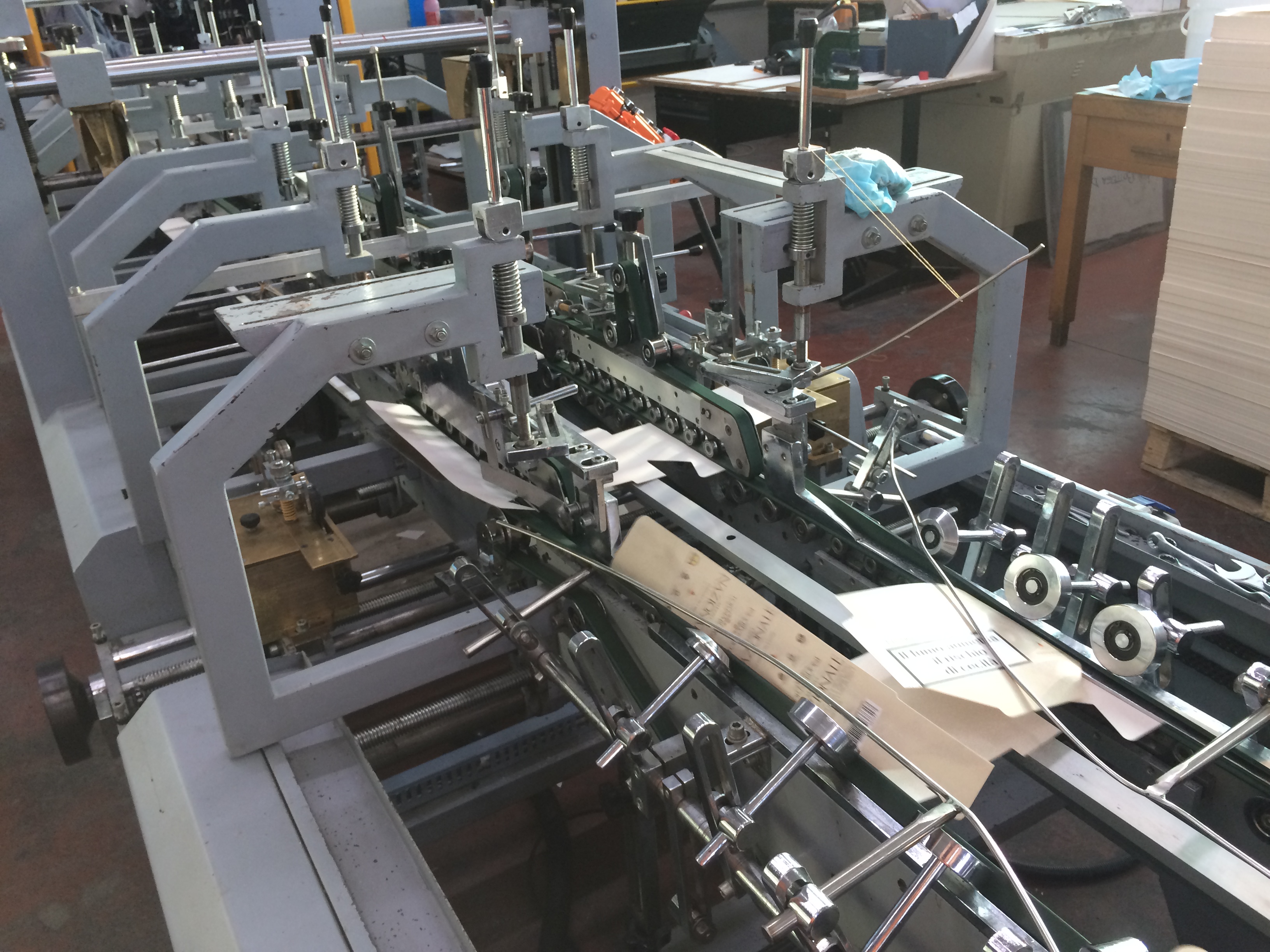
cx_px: 635
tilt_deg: -26.6
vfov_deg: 48.2
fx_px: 1064
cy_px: 476
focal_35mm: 29
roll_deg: +3.2
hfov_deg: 61.7
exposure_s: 1/33
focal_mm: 4.15
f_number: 2.2
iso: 50
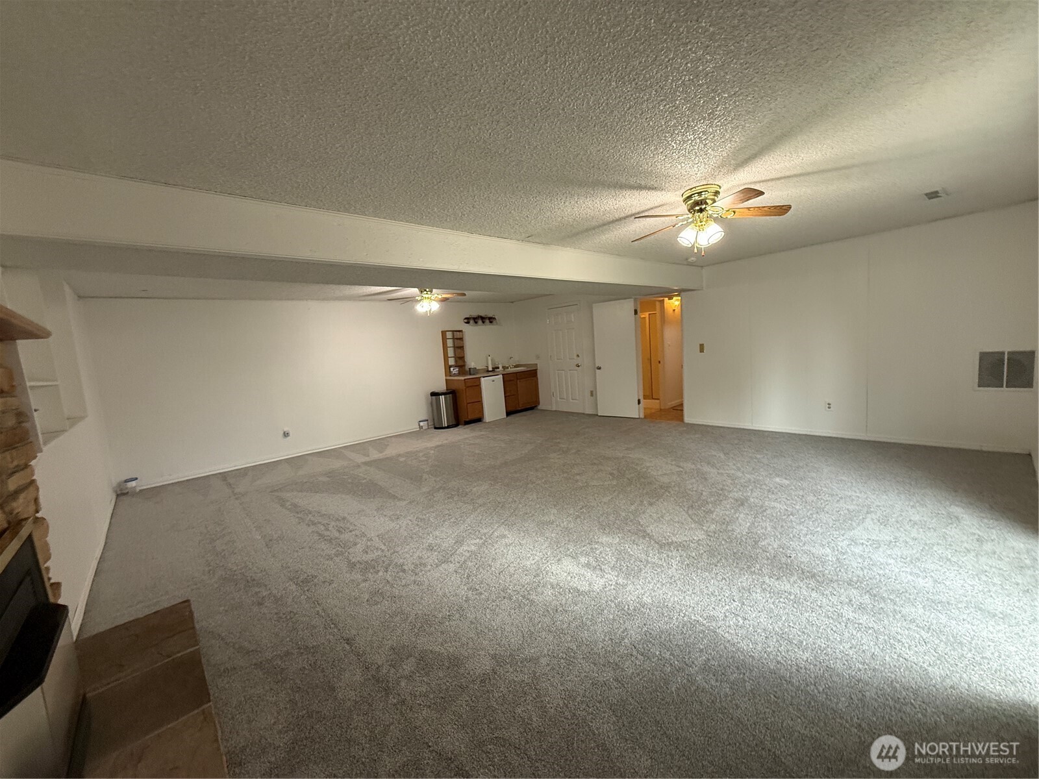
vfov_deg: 85.7
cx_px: 520
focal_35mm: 14
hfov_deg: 102.1
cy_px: 390
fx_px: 420
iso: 400
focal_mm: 2.22
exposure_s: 1/120
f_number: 2.2
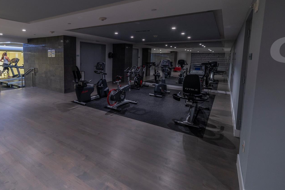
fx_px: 150
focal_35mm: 19
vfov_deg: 63.7
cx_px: 117
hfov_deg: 86.1
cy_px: 72
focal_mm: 15
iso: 1250
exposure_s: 1/25
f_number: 6.3
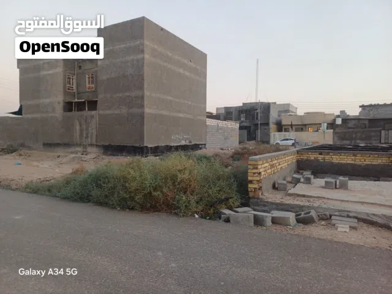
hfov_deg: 69.4
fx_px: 283
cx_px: 196
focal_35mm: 25
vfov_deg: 54.9
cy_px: 147
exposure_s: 1/50
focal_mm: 4.65
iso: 125
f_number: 1.8
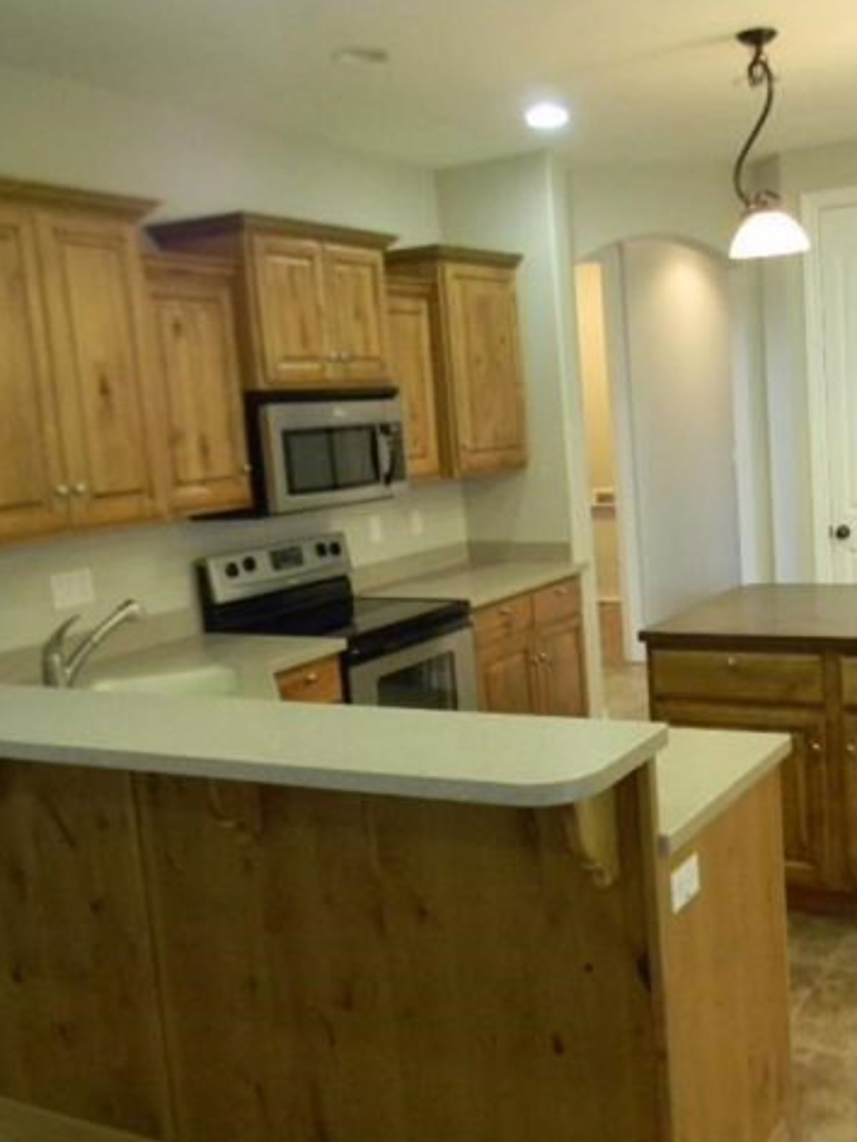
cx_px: 632
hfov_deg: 36.9
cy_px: 576
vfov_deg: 49.0
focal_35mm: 38
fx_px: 1254
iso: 768
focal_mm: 5
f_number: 3.5
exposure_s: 1/34.8
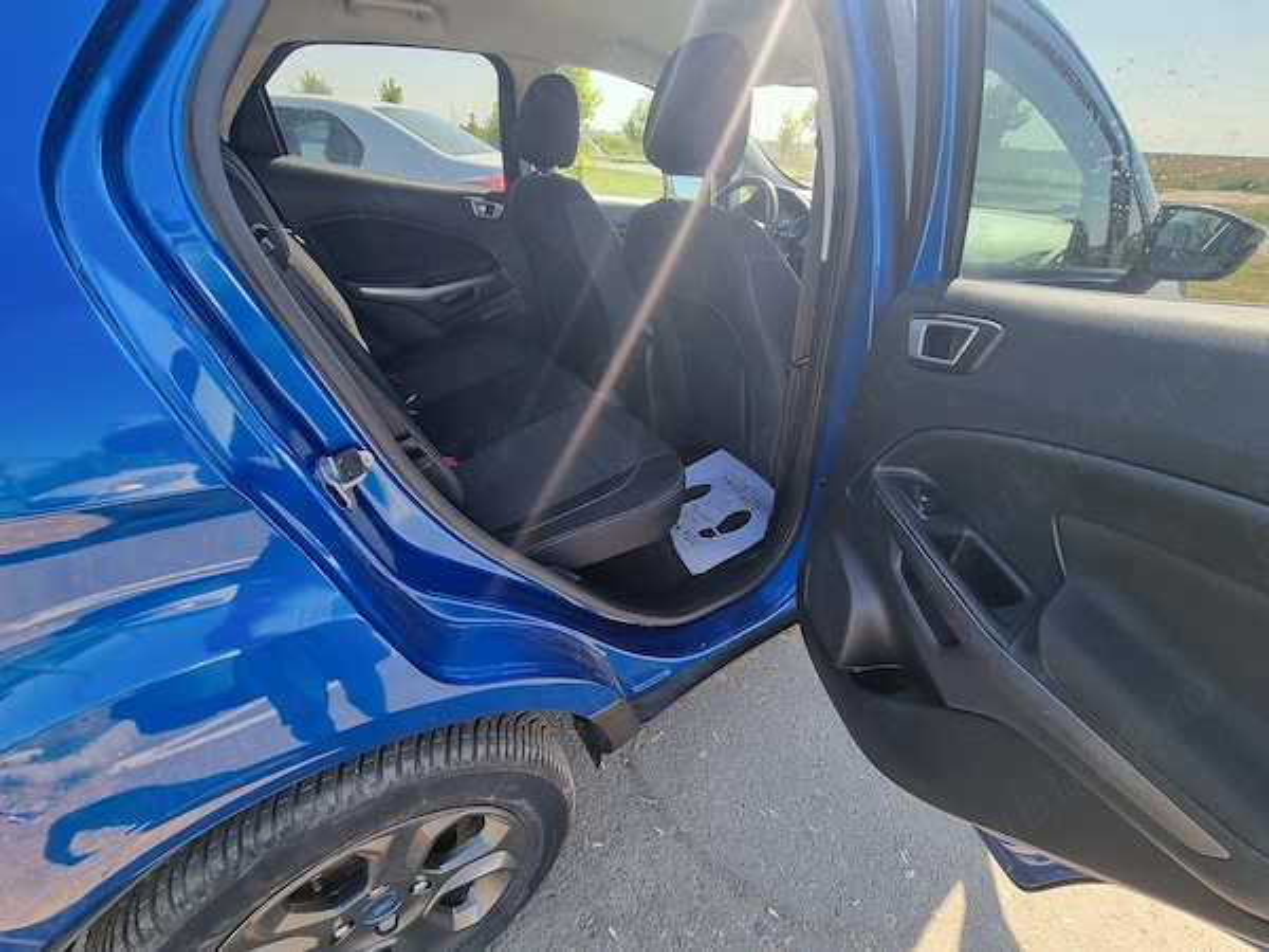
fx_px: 477
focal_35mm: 13
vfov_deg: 89.9
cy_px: 476
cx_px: 634
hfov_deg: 106.2
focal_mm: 2.2
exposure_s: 1/246
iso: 50
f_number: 2.2
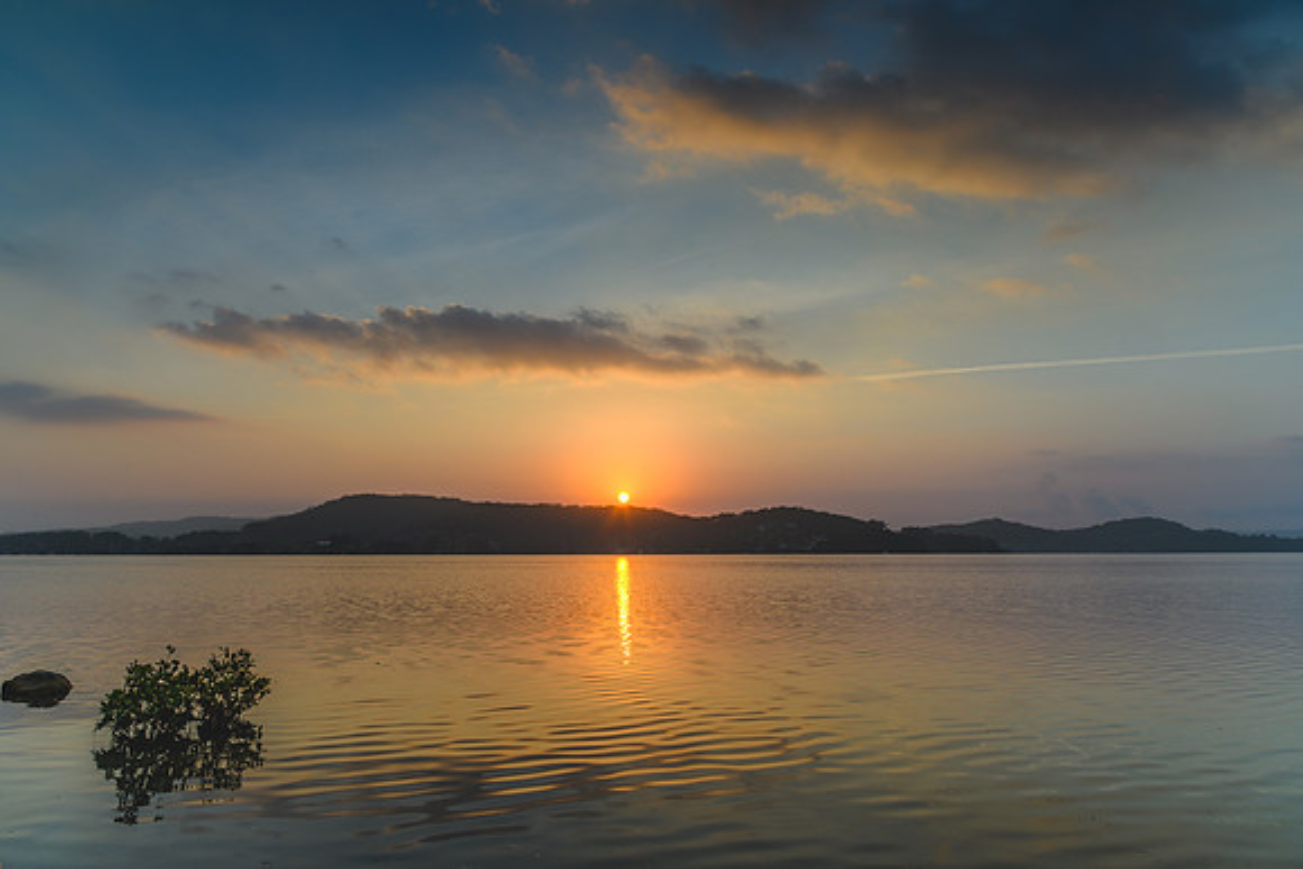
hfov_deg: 73.2
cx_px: 645
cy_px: 437
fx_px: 877
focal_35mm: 24
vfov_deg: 52.7
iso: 40
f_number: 13
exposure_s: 1/13
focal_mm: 24
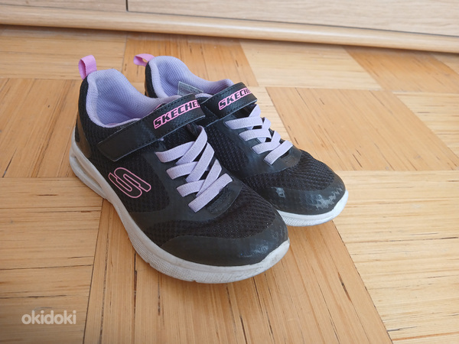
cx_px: 230
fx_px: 345
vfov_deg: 53.1
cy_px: 172
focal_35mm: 26
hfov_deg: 67.3
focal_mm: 3.98
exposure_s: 1/50
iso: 125
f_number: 1.8
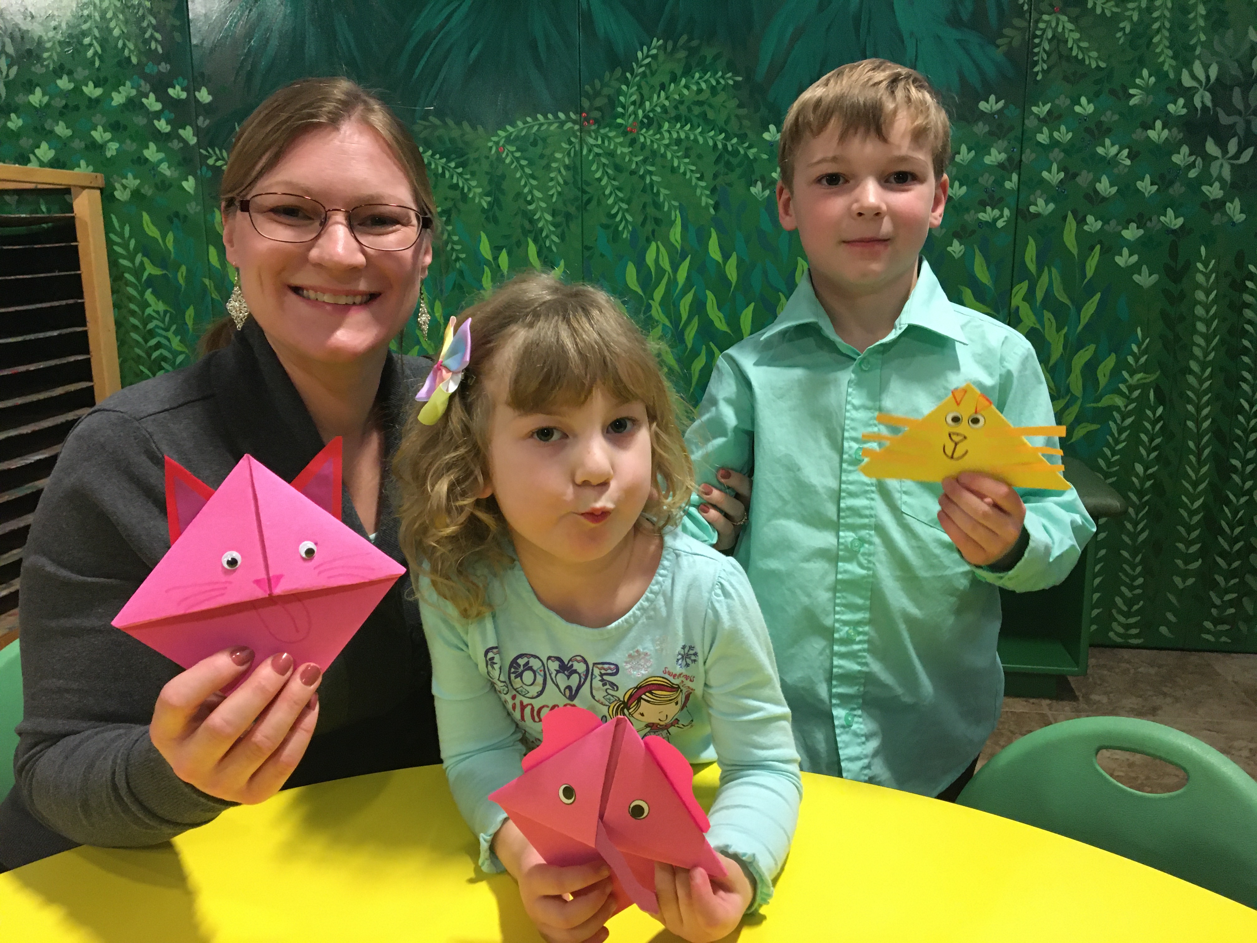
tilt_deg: -12.3
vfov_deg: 48.2
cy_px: 472
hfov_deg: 61.7
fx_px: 1053
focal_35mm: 29
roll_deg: +1.0
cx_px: 628
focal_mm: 4.15
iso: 200
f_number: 2.2
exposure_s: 1/30
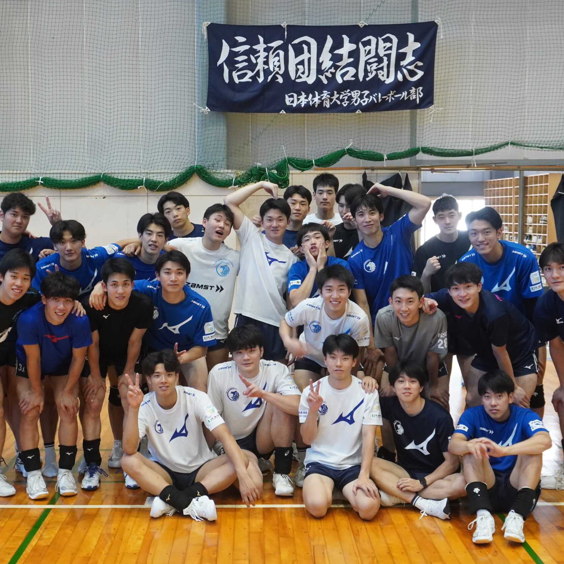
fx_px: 897
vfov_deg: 34.9
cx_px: 253
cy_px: 283
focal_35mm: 49
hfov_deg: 34.9
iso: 2500
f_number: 7.1
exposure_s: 1/40
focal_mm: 25
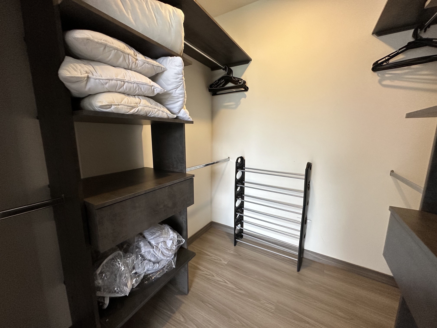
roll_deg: -1.2
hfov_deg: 102.1
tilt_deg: -9.2
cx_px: 218
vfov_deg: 85.7
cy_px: 164
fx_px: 177
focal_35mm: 14
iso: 320
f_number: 2.2
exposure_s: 1/76
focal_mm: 2.22
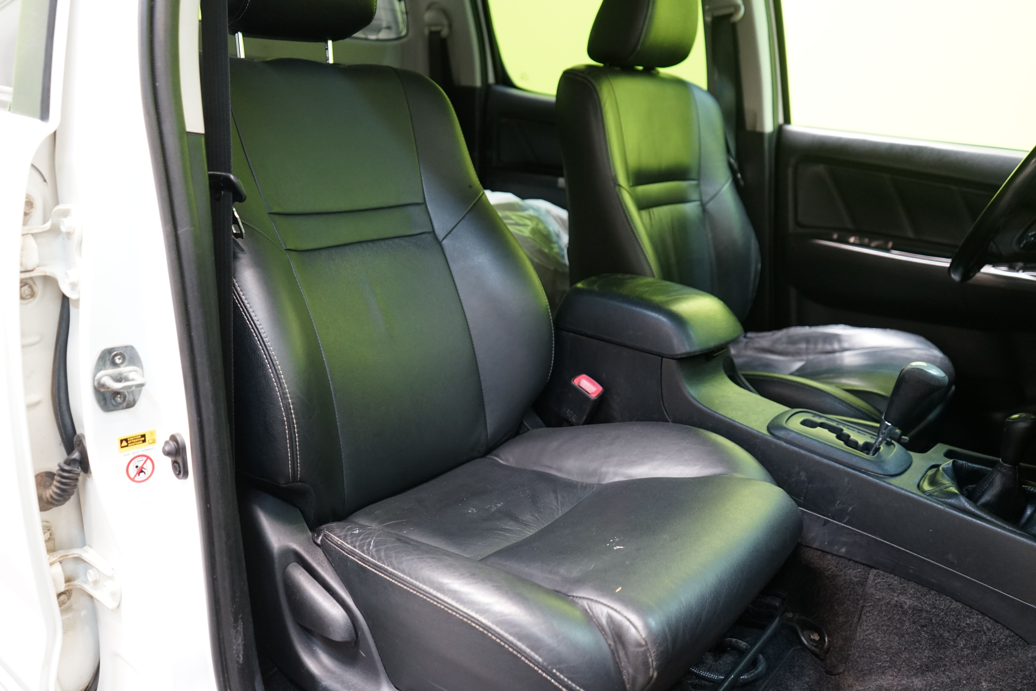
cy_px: 346
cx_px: 518
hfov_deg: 65.5
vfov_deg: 46.4
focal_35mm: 28
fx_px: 806
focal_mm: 28
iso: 1600
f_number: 3.5
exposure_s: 1/30
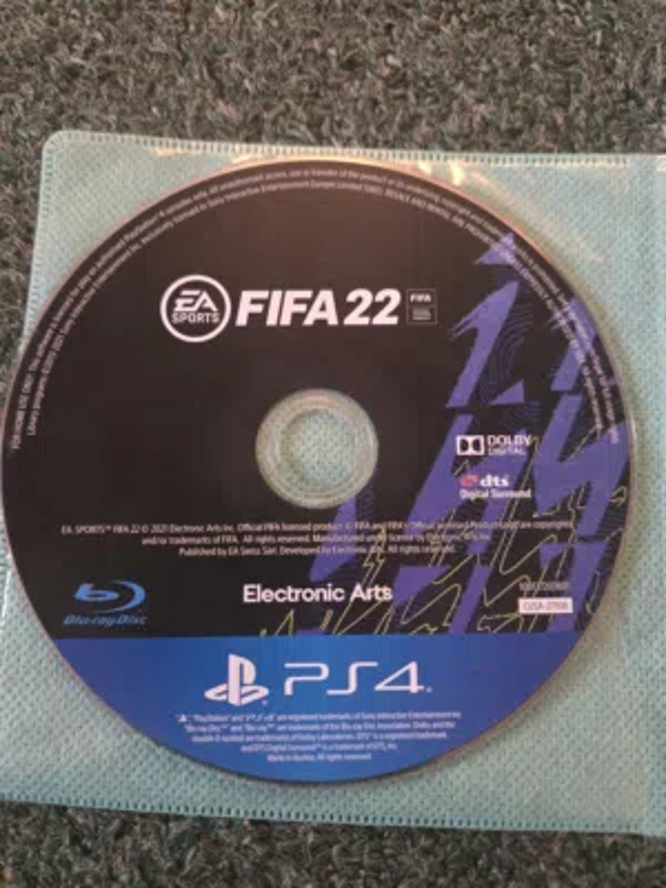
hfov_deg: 58.9
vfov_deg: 73.9
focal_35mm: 23
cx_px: 333
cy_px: 444
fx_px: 590
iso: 1250
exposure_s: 1/40
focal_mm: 5.4
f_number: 1.8
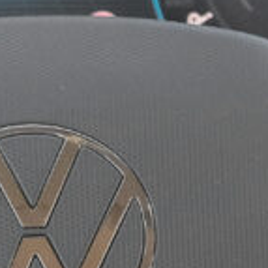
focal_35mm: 413
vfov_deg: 4.2
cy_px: 239
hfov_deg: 4.2
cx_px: 22
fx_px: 3618
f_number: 9
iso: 2000
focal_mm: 45
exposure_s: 1/125
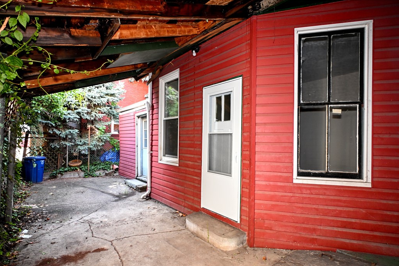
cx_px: 200
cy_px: 140
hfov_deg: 86.9
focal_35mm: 19
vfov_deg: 64.5
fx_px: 211
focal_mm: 12
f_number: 4
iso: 500
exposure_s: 1/60
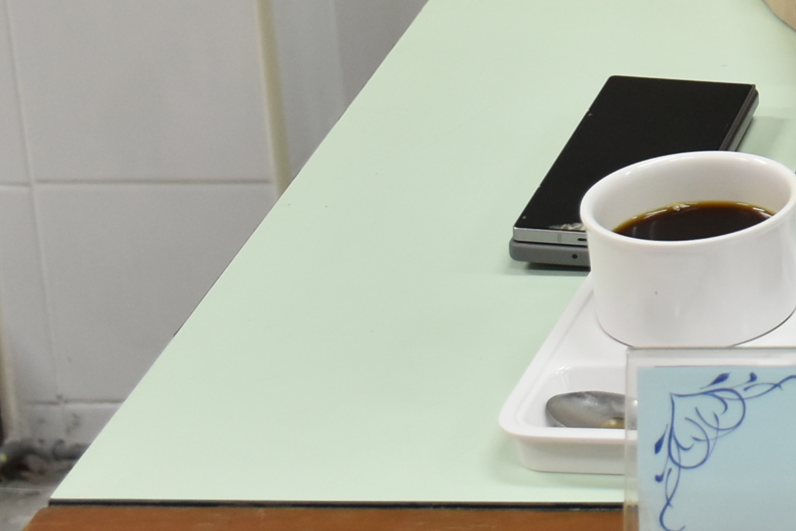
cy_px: -335
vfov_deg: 10.0
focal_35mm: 132
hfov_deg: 14.2
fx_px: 2919
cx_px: 1300
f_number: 4.5
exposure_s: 1/80
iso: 400
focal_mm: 24
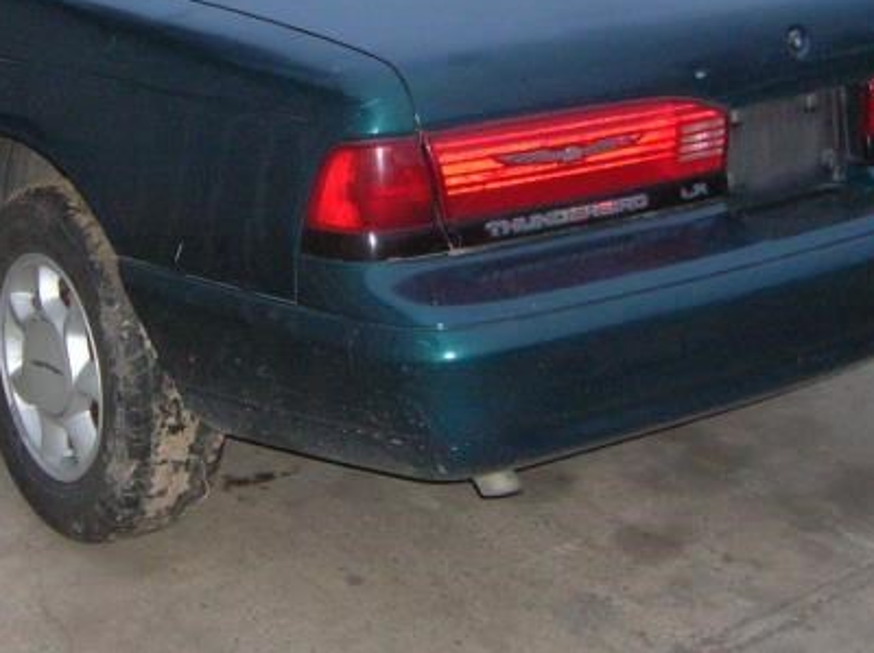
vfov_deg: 21.5
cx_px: 308
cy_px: 225
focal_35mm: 68
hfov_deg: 28.4
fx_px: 1715
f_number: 2.9
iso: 200
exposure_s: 1/60.1
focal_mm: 5.7
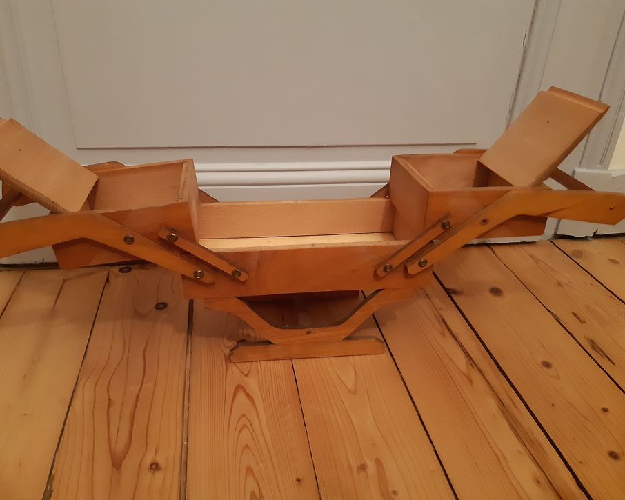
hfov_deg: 62.2
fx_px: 518
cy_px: 250
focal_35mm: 28
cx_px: 299
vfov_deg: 51.5
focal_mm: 3.92
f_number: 1.7
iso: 640
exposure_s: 1/20
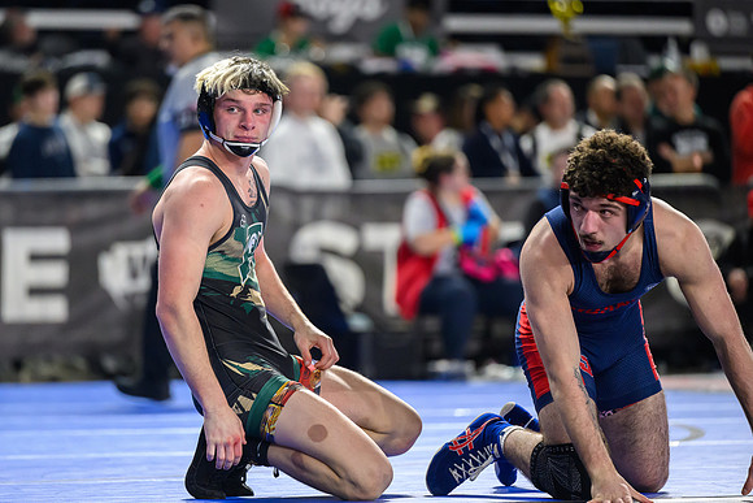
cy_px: 205
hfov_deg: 8.6
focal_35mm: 241
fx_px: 5033
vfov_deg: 5.7
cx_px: 305
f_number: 2.8
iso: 4000
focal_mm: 200
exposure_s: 1/800
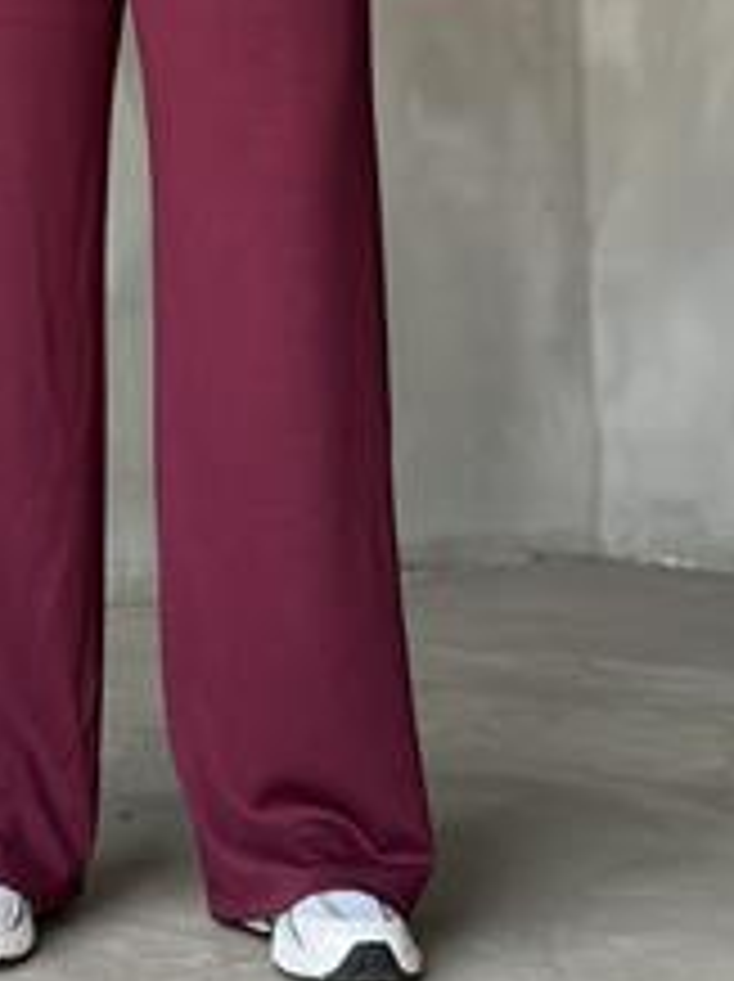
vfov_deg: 20.4
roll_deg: -1.1
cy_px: 54
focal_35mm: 94
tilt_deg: +4.1
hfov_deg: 15.5
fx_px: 2663
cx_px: 104
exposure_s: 1/60
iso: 320
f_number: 1.78
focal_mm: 6.86
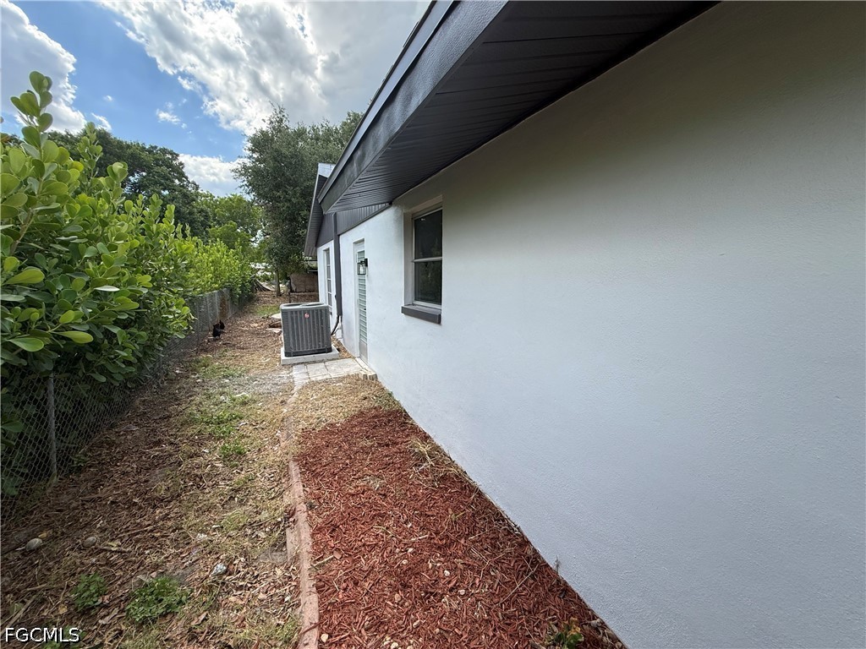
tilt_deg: -8.2
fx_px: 350
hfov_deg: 102.1
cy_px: 324
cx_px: 433
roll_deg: -0.6
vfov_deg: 85.7
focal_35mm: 14
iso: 50
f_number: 2.2
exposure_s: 1/658
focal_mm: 2.22
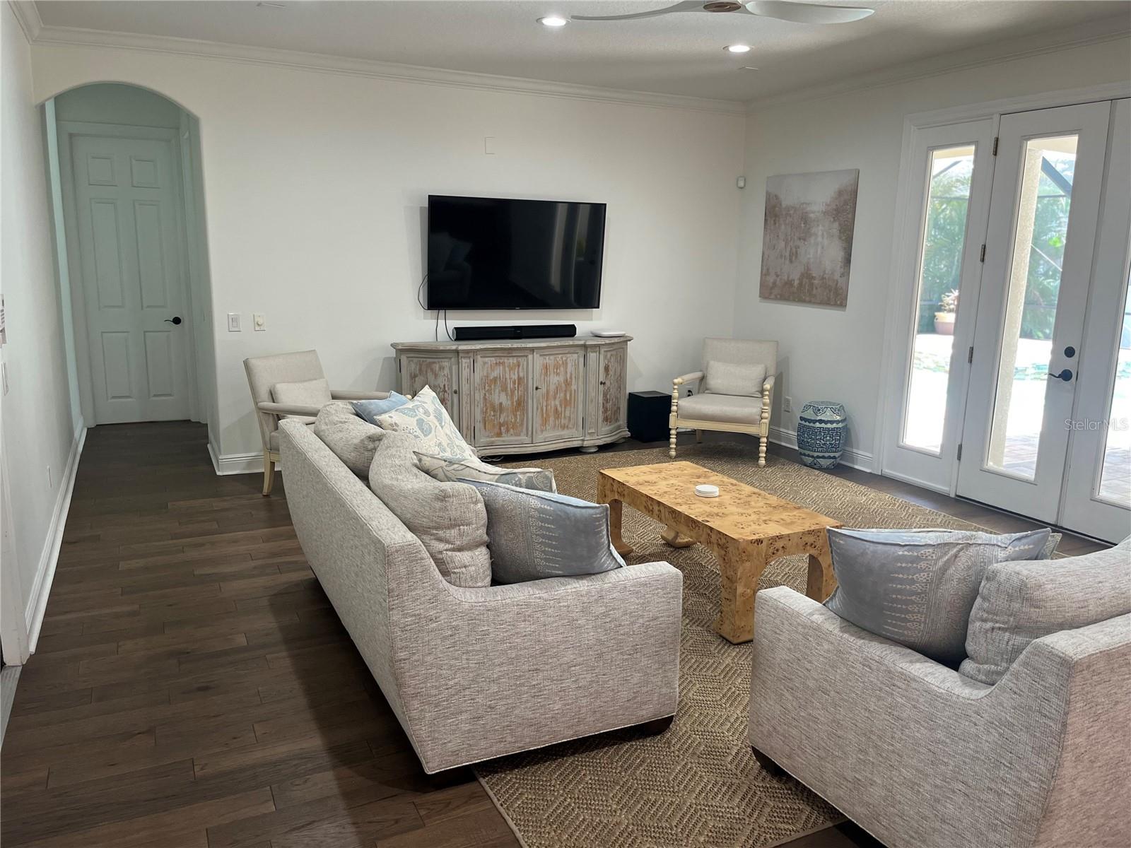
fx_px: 849
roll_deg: -1.4
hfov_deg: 67.3
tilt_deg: -12.2
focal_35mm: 26
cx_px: 566
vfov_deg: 53.1
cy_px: 424
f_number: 1.6
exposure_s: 1/60
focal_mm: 5.1
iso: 100
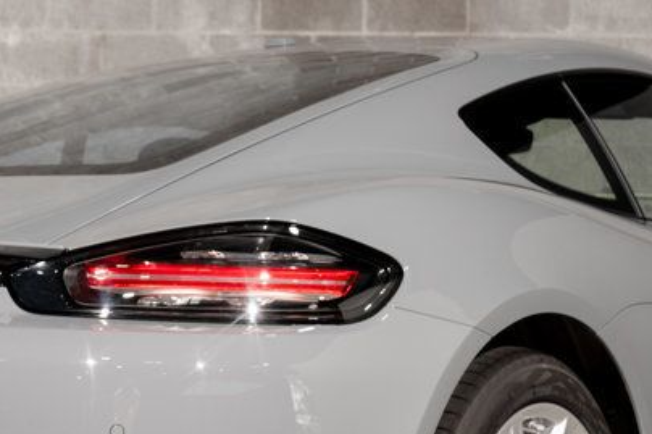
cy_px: 332
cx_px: 166
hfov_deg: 19.5
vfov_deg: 13.1
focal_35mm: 104
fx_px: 1883
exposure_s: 1/60
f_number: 6.3
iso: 250
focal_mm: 41
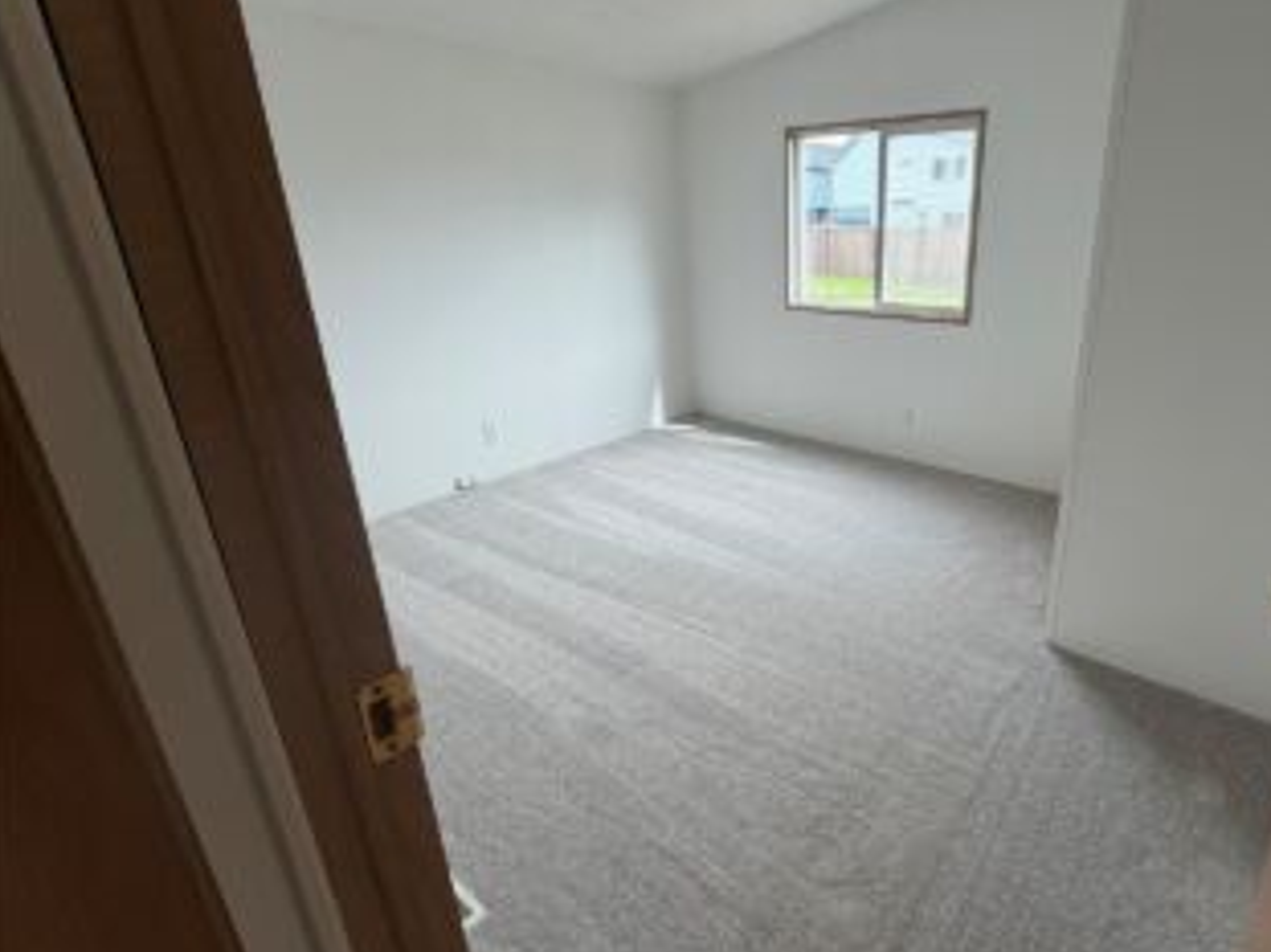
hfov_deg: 85.8
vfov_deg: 71.4
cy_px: 433
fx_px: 661
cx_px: 805
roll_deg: +0.3
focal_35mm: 18
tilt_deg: -18.3
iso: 125
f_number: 2.2
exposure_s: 1/121
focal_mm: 2.22
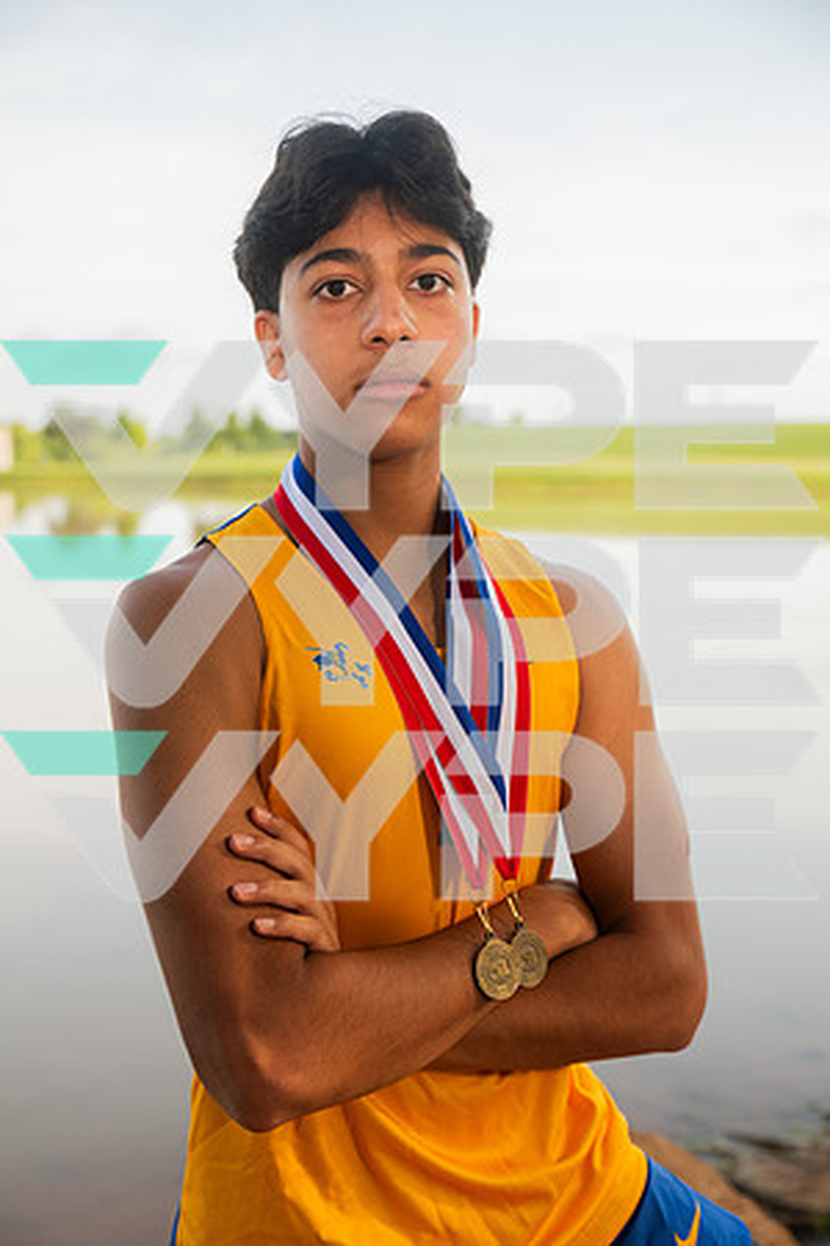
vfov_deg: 41.1
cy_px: 623
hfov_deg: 28.1
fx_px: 1660
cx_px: 415
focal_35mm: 48
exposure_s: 1/400
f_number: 4.5
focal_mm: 48
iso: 250
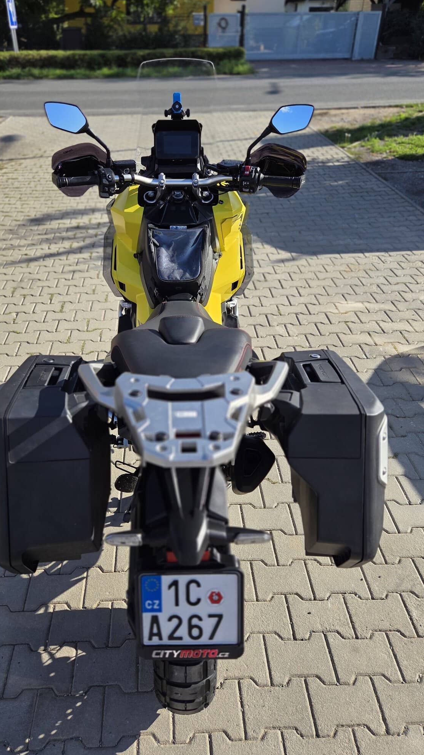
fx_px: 520
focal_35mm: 26
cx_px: 173
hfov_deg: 44.2
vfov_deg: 71.9
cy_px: 384
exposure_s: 1/2277
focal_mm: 5.4
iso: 80
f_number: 1.8
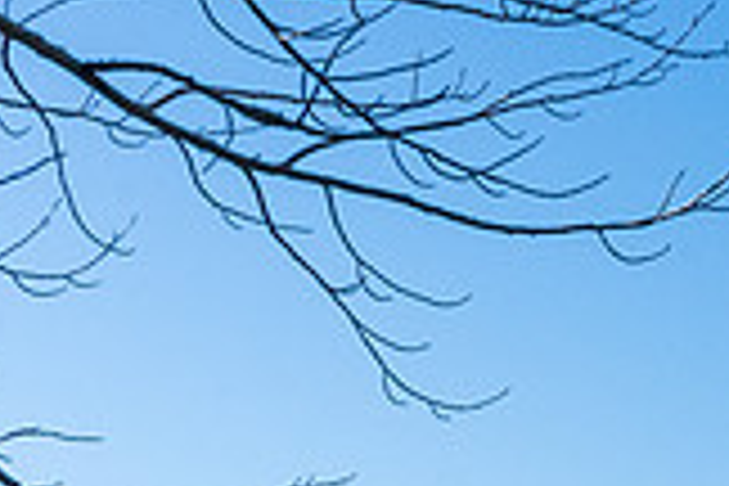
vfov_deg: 9.5
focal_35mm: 140
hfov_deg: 13.5
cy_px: 733
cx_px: 1221
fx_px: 2835
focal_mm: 20
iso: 400
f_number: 11
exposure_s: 1/500
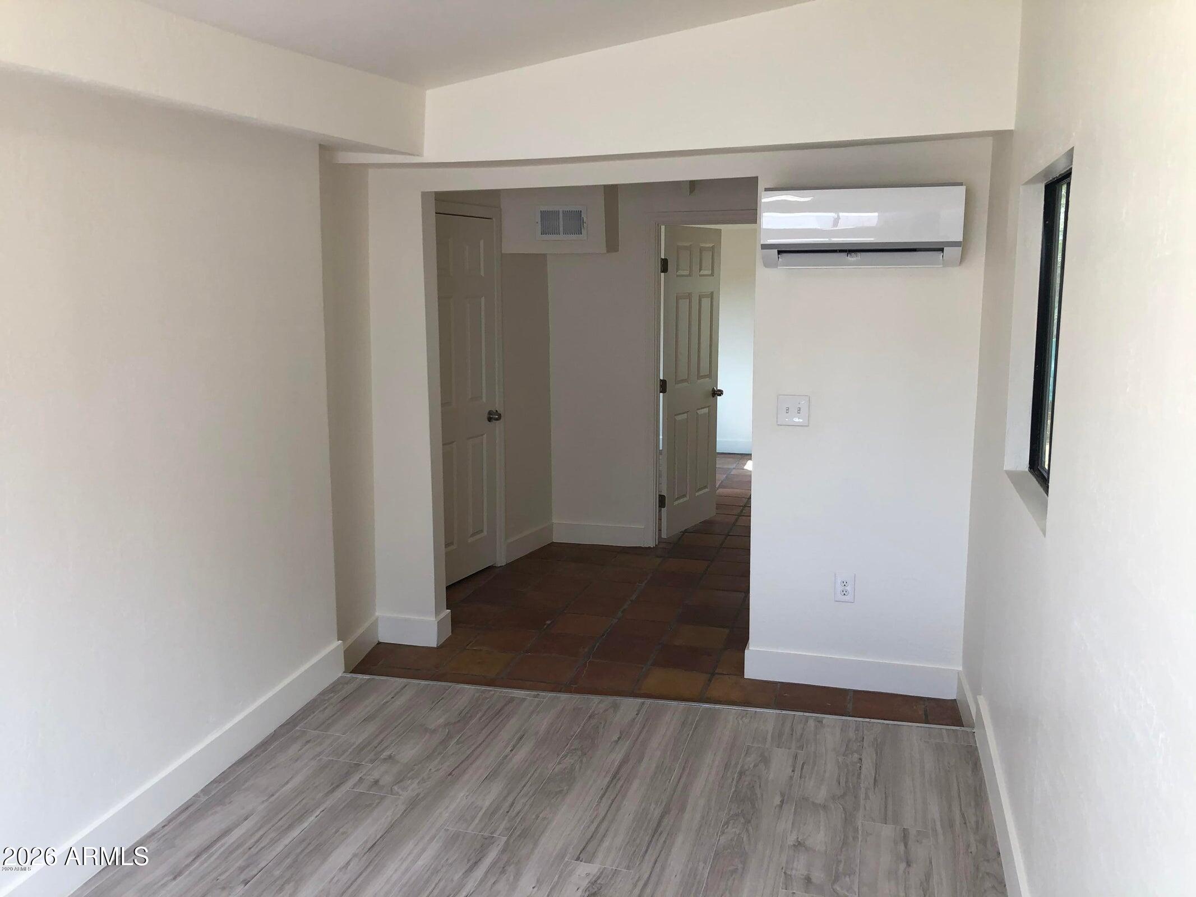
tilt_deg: -7.7
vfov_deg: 49.7
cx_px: 598
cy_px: 448
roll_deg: +0.8
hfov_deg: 63.4
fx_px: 967
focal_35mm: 28
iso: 64
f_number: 1.8
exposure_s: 1/120
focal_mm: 4
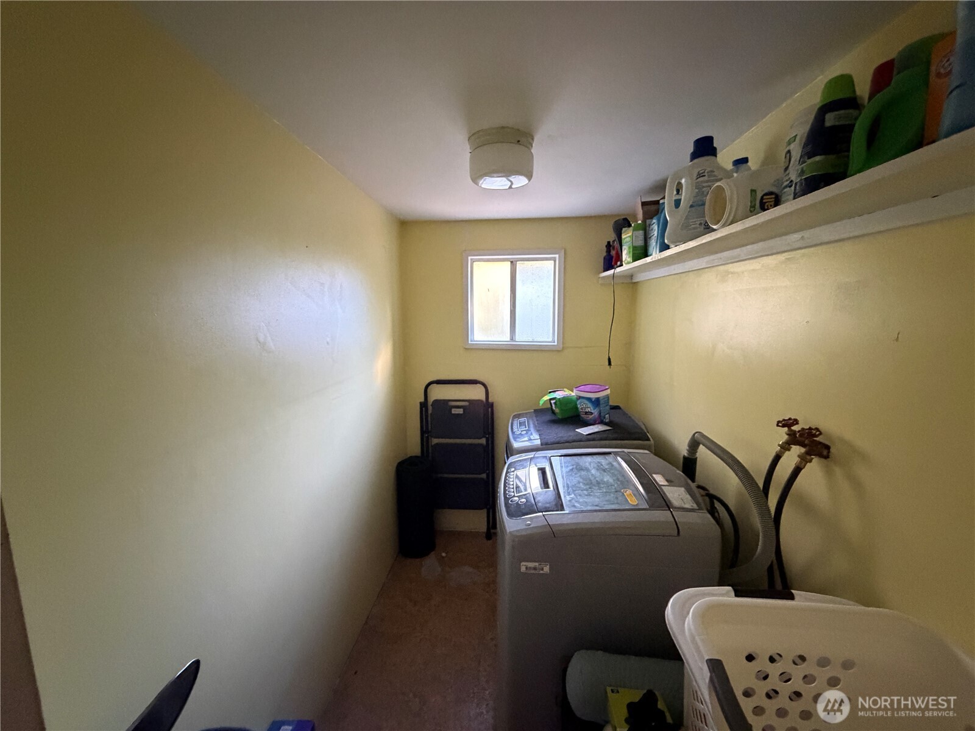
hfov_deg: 102.1
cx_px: 488
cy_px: 366
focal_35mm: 14
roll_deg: +0.5
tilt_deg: -5.5
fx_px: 394
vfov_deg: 85.7
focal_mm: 2.22
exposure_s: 1/40
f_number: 2.2
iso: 1000
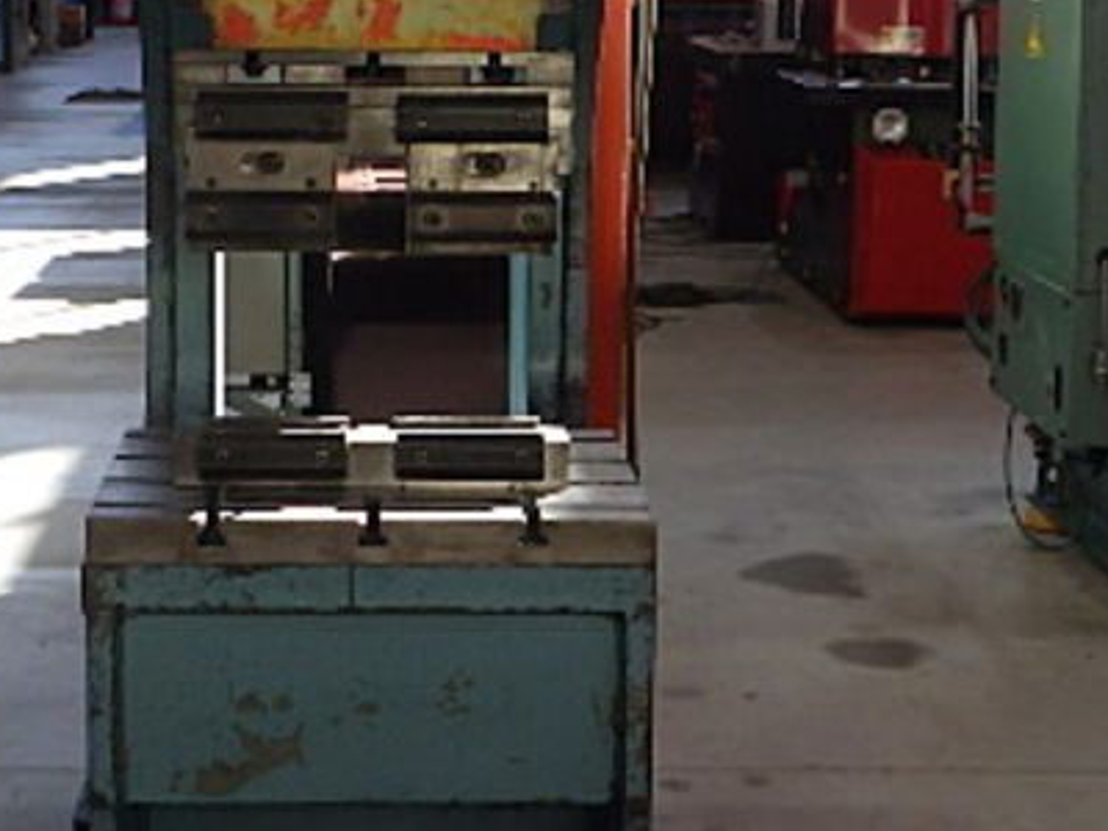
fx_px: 2241
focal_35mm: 70
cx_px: 371
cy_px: 191
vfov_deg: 20.8
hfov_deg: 27.6
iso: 125
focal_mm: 5
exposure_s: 1/60
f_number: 3.5
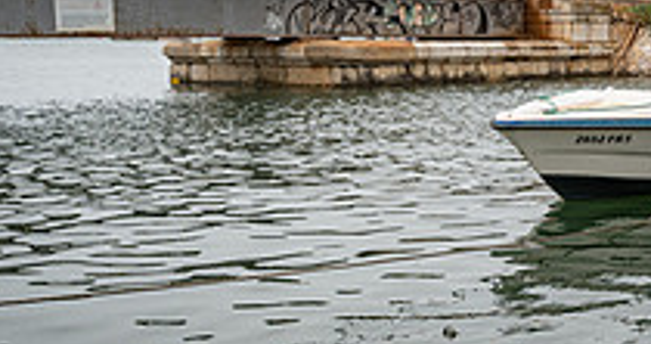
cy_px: 180
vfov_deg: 15.8
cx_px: 768
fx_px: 1242
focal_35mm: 73
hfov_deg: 26.3
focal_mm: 24
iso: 100
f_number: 3.2
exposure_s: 1/1250
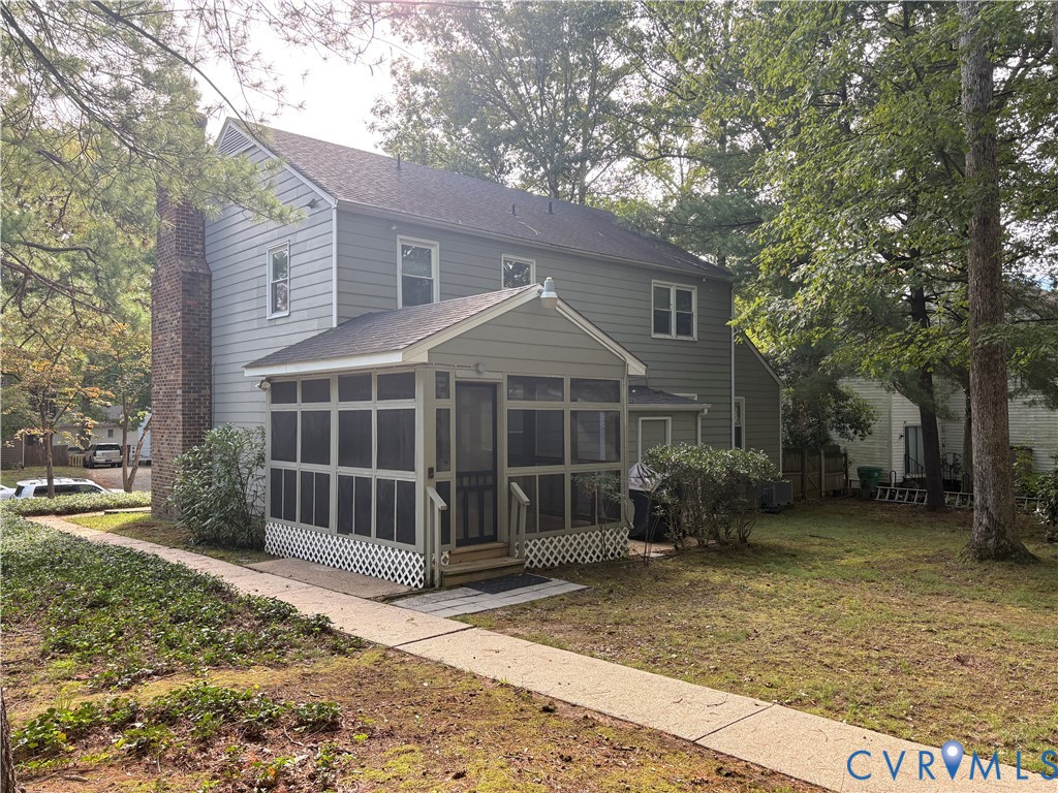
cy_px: 396
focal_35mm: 26
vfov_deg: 53.1
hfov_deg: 67.3
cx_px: 529
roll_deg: +0.5
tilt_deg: +1.1
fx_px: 795
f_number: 1.6
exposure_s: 1/339
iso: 64
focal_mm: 5.96
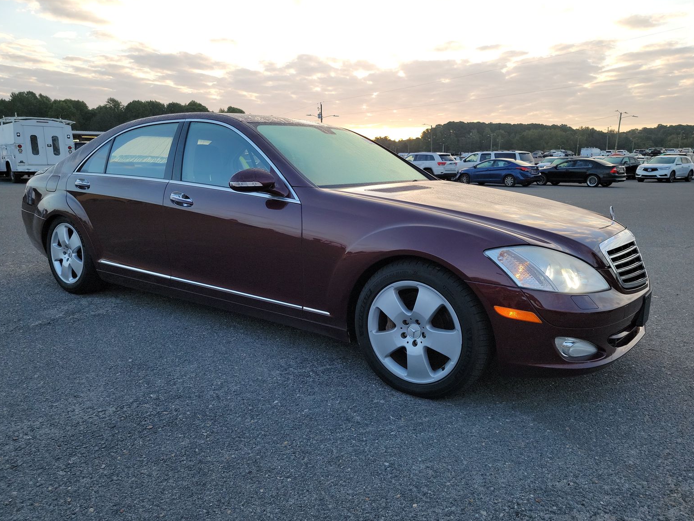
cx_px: 350
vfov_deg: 54.9
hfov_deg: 69.4
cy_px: 258
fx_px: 501
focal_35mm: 25
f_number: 1.8
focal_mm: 6.7
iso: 50
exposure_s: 1/148
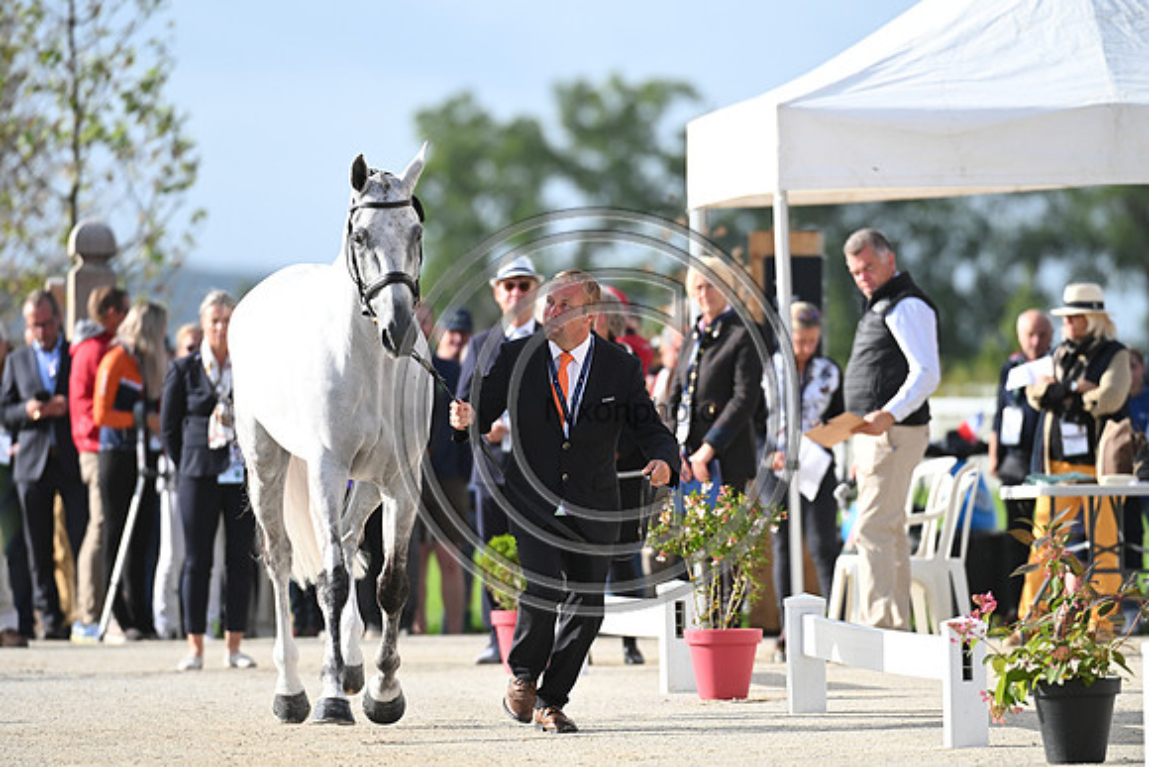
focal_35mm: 380
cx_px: 574
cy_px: 384
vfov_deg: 3.6
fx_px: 12131
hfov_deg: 5.4
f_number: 5
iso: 560
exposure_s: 1/1600
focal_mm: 380
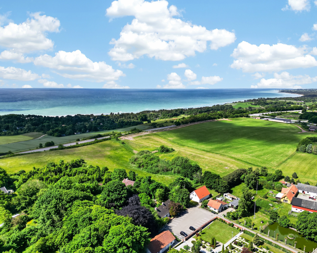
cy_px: 132
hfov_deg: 65.9
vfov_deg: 54.9
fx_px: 244
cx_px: 171
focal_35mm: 26
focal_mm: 6.7
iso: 120
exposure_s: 1/3200
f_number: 1.7
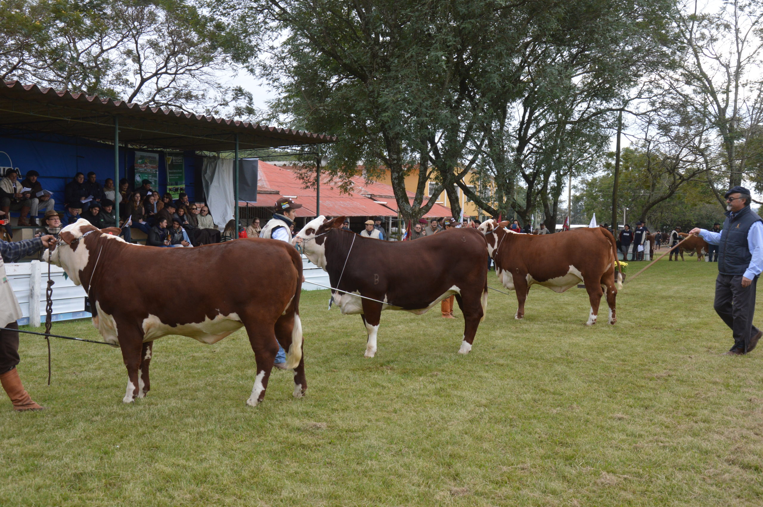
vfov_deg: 31.8
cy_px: 254
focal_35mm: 42
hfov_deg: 46.4
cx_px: 382
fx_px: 889
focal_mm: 28
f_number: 7.1
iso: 400
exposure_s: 1/200
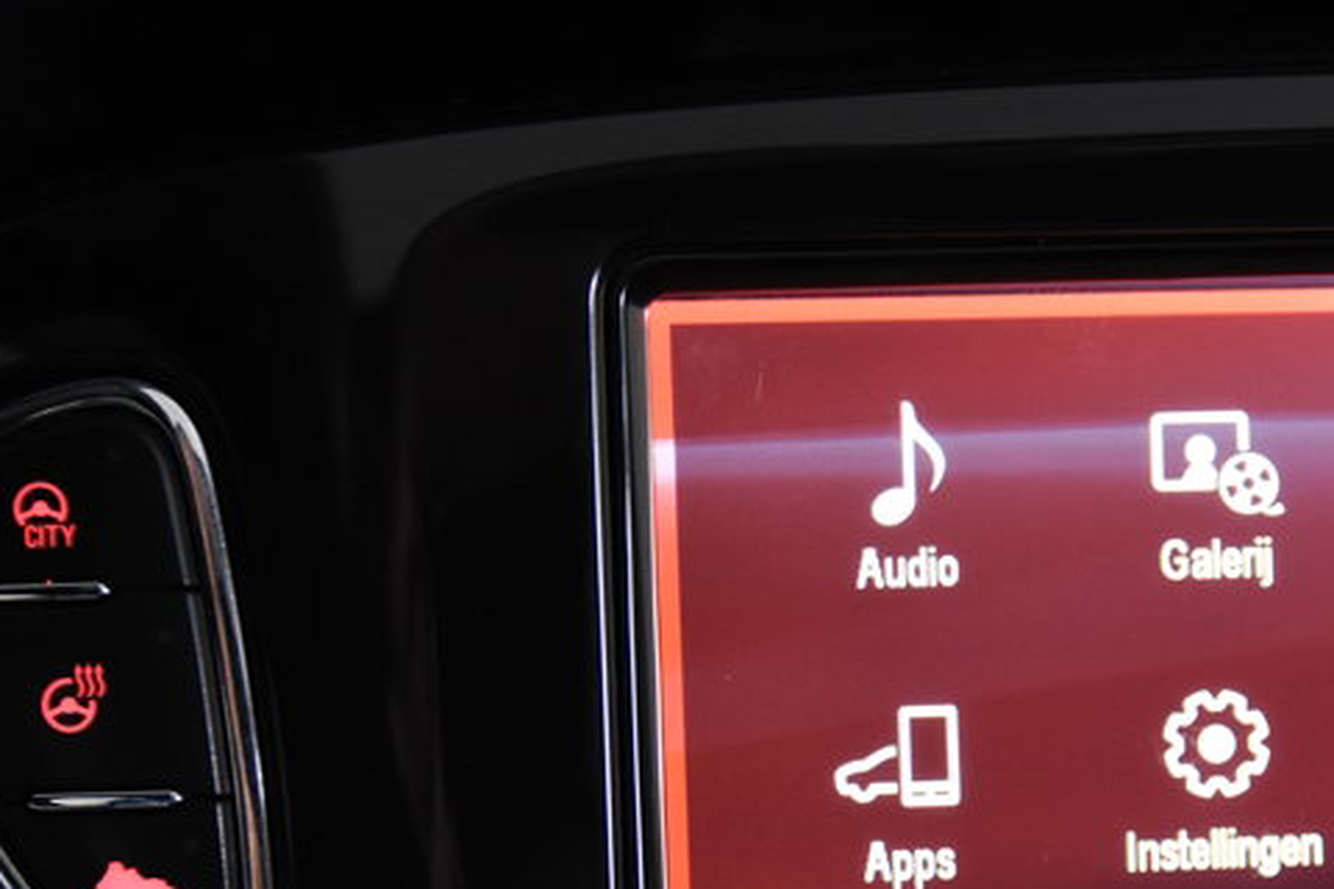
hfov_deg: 14.1
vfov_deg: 9.5
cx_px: 1137
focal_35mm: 144
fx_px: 5338
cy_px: 810
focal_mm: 45
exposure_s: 1/80
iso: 2200
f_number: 3.5
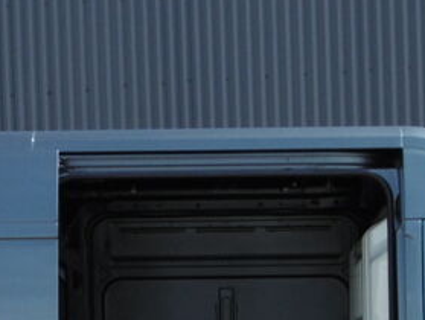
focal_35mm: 136
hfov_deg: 14.5
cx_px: 235
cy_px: 433
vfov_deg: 10.7
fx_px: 1672
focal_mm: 6.8
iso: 100
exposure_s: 1/400
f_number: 3.7
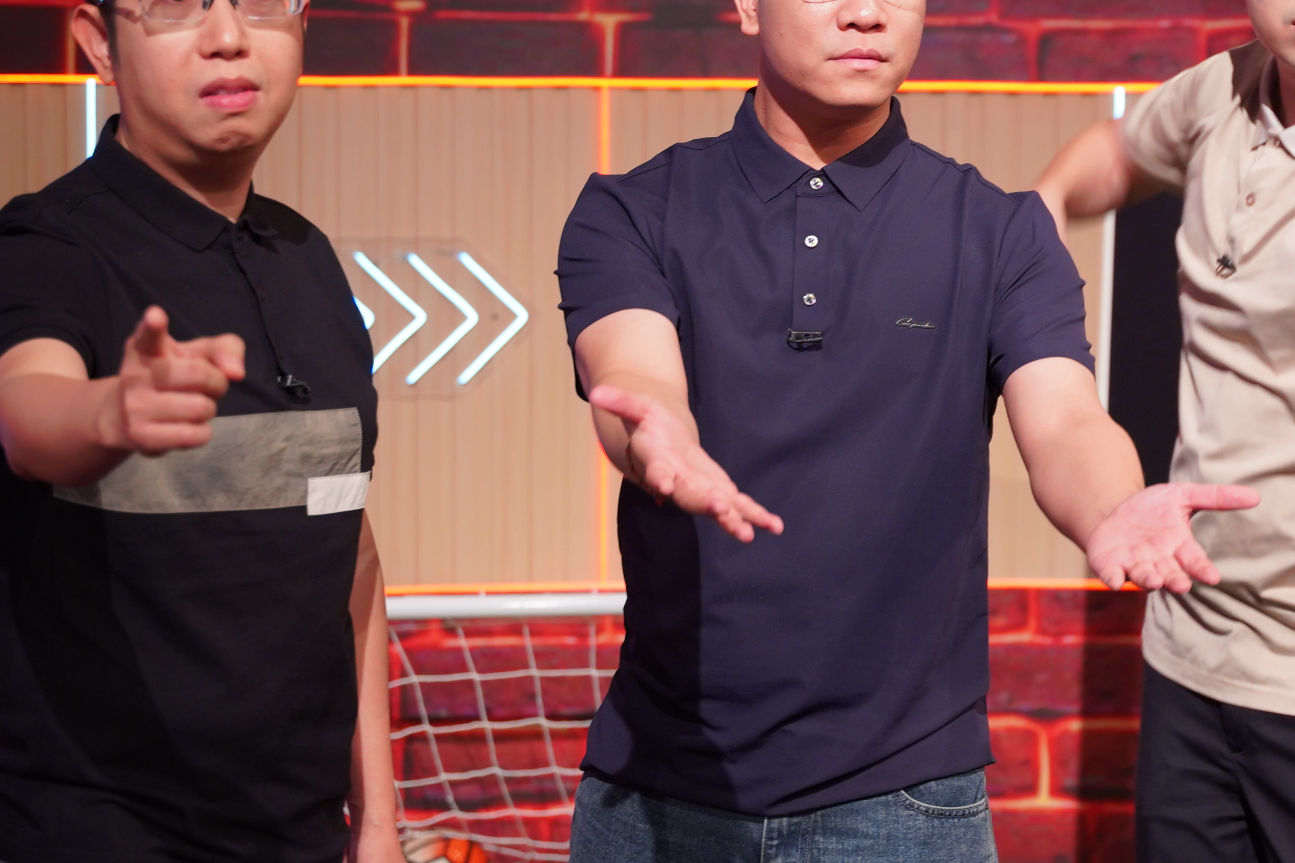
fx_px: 3893
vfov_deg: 12.7
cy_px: 362
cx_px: 1006
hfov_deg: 18.7
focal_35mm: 108
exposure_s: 1/100
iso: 800
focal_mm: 49.1
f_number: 2.8
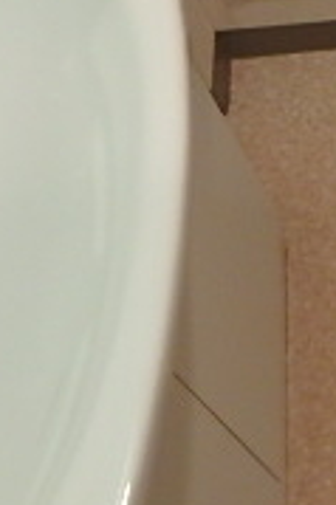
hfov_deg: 13.4
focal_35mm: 78
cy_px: 296
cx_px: 782
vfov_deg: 26.0
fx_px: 1094
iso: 320
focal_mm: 3.7
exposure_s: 1/30
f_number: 3.5
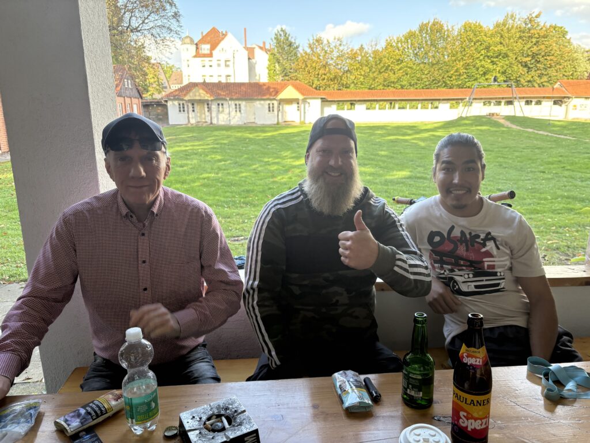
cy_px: 222
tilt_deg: -14.5
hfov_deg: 67.3
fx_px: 443
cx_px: 295
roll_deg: +1.2
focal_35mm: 26
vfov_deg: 53.1
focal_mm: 5.96
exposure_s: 1/241
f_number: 1.6
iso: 80
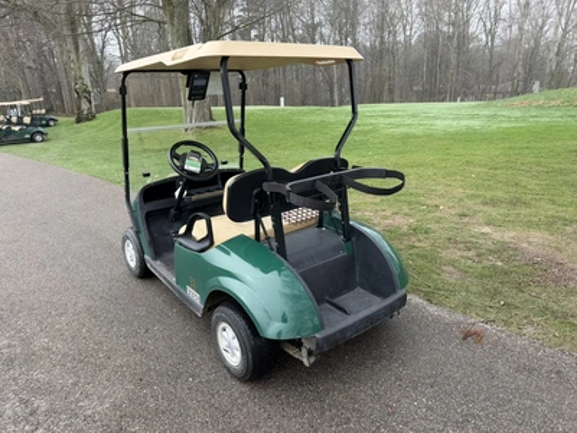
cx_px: 288
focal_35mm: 24
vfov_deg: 56.8
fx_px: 400
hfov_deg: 71.6
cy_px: 216
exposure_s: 1/898
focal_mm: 6.76
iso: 80
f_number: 1.78
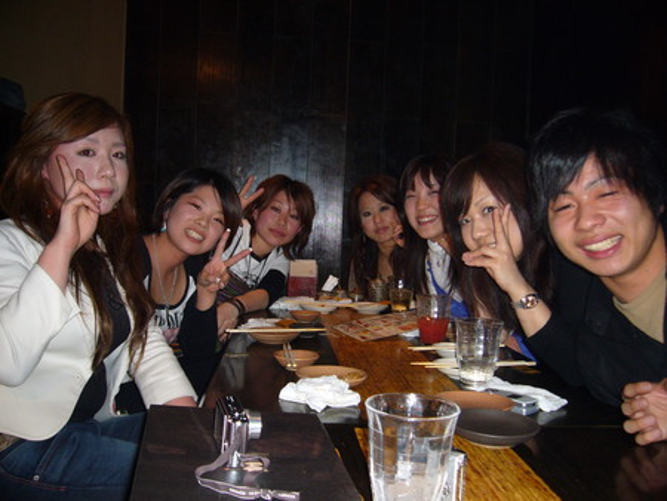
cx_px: 334
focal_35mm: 35
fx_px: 675
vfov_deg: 40.7
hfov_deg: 52.6
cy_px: 250
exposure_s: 1/60
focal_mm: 5.8
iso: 100
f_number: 2.8
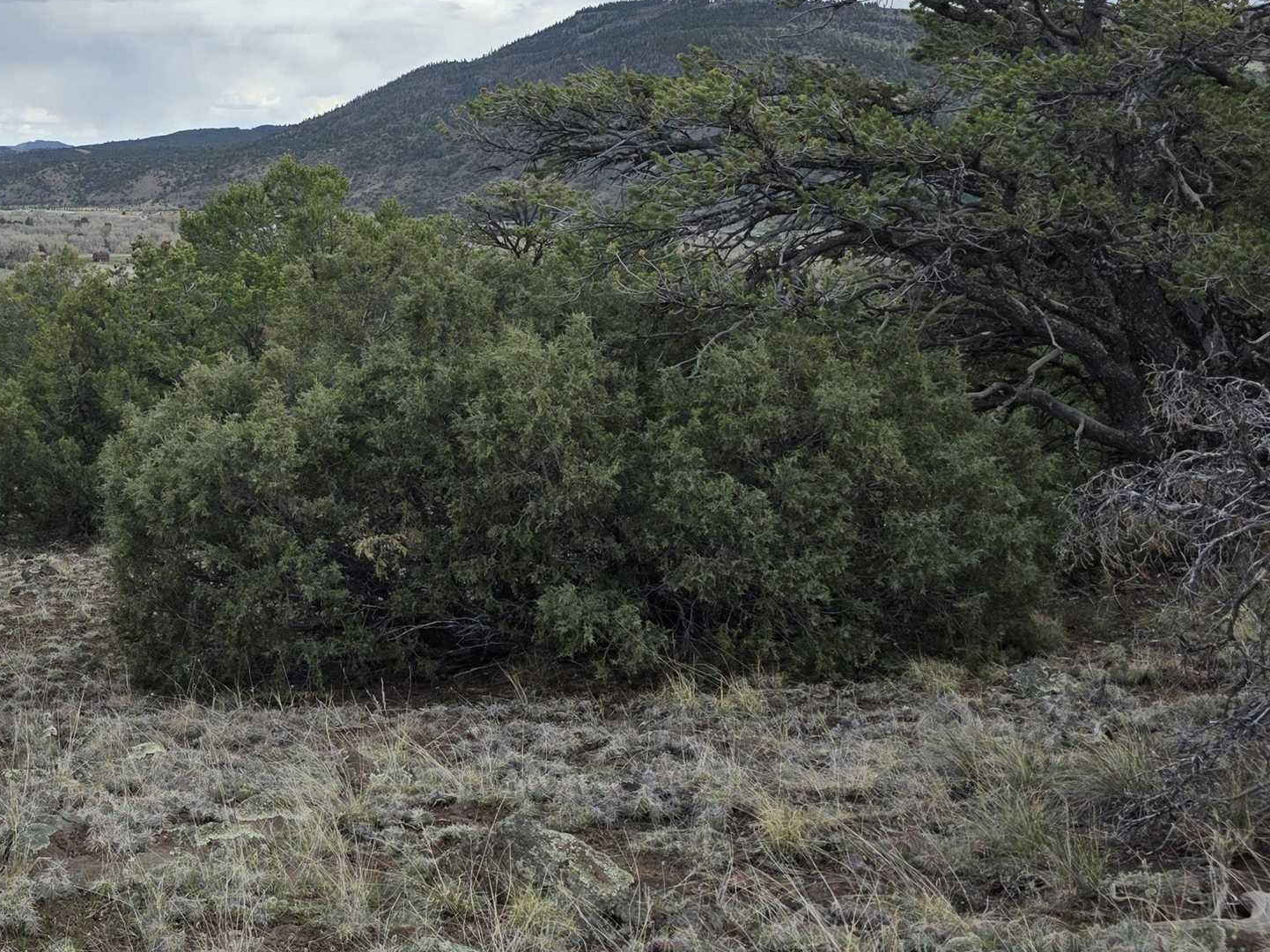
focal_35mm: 49
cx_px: 78
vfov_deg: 29.3
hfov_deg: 36.0
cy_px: 276
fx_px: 1797
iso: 80
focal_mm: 6.3
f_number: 1.7
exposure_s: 1/4057
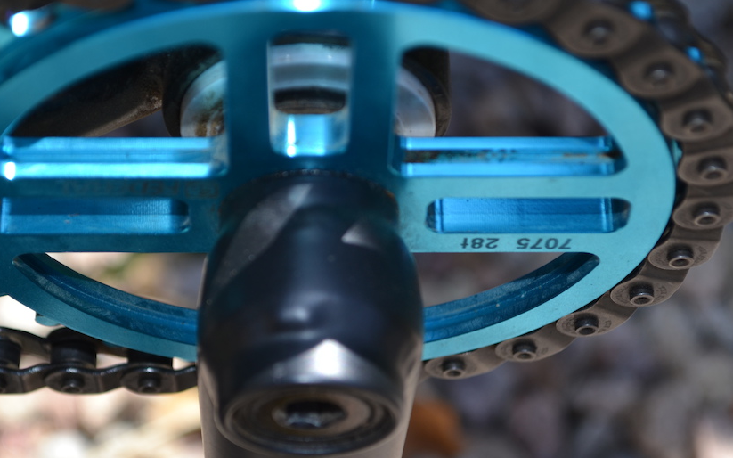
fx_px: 2090
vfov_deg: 12.5
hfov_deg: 19.9
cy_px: 289
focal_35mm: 105
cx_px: 352
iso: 100
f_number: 5.6
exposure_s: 1/200
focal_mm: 55
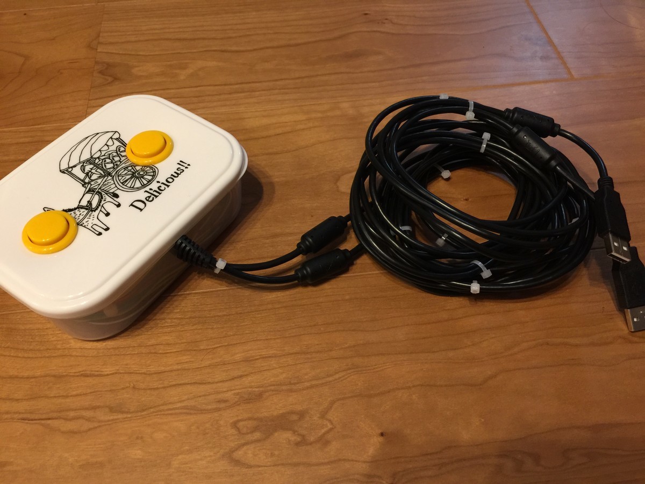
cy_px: 242
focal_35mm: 29
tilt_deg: -53.5
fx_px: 540
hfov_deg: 61.7
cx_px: 322
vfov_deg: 48.2
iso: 80
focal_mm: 4.15
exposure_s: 1/15
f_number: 2.2
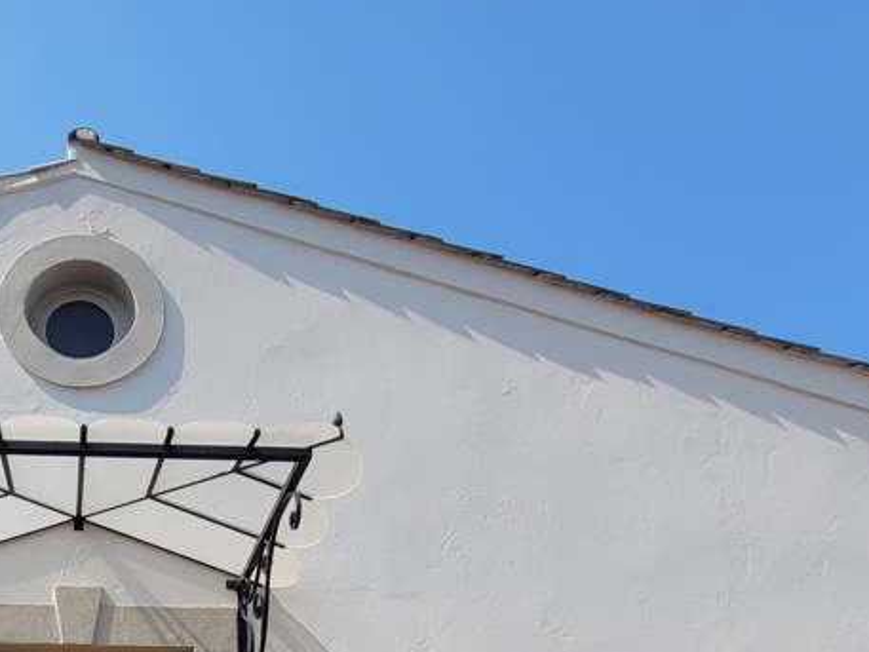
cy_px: 810
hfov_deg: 49.2
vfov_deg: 33.6
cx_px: 84
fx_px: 829
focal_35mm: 33
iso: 40
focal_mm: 1.74
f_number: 2.2
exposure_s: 1/1212
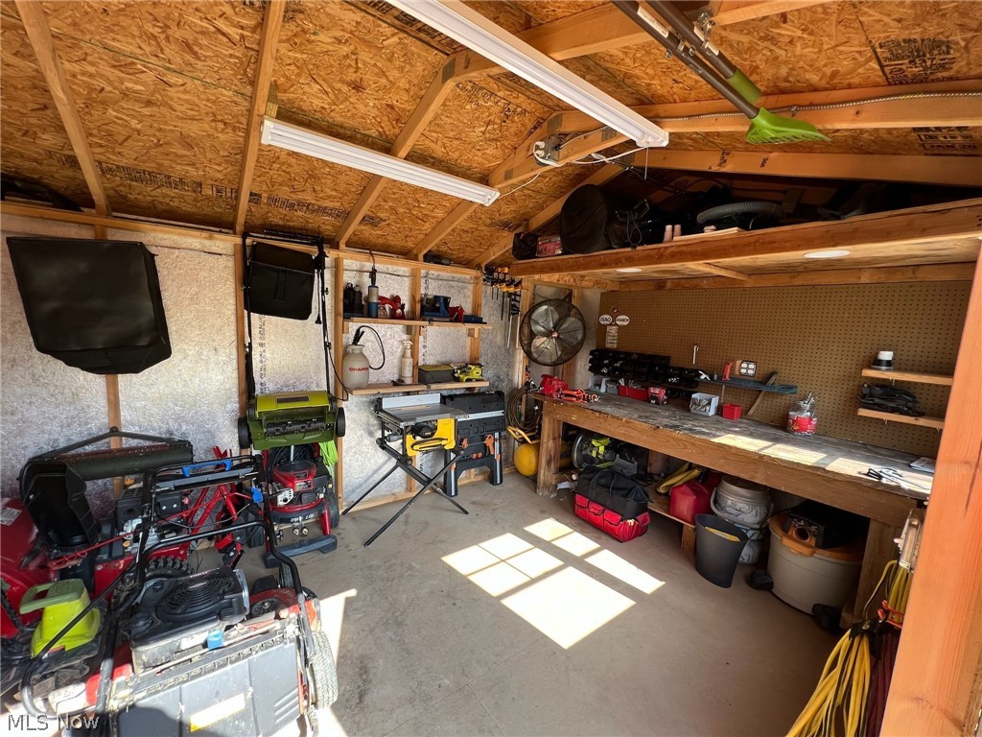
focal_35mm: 13
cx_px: 491
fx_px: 369
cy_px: 368
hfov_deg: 106.2
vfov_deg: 89.9
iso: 64
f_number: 1.8
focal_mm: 1.57
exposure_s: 1/99
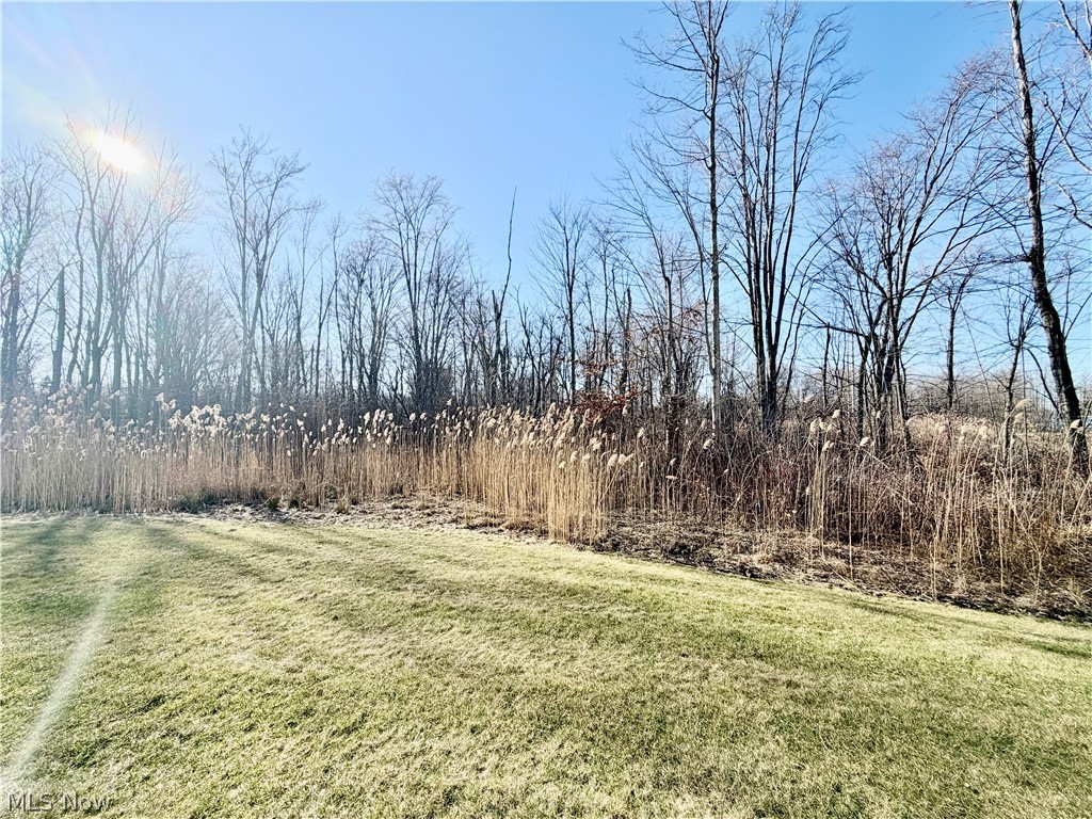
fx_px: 442
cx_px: 546
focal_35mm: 14
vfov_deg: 85.7
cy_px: 410
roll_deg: +0.9
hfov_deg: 102.1
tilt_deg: +3.9
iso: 32
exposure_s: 1/770
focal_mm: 2.22
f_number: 2.2
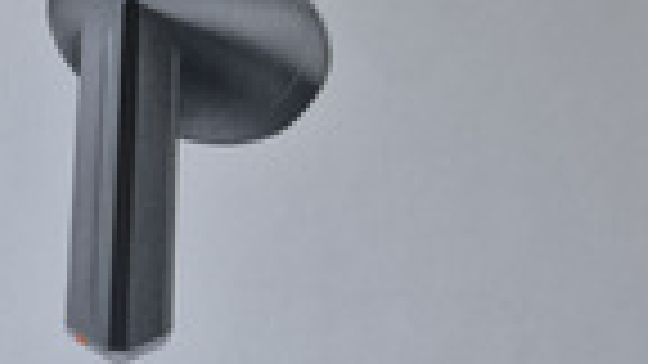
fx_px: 1495
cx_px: -2
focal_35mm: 87
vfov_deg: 13.7
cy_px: 360
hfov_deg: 23.4
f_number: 1.8
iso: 1250
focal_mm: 5.4
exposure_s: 1/100
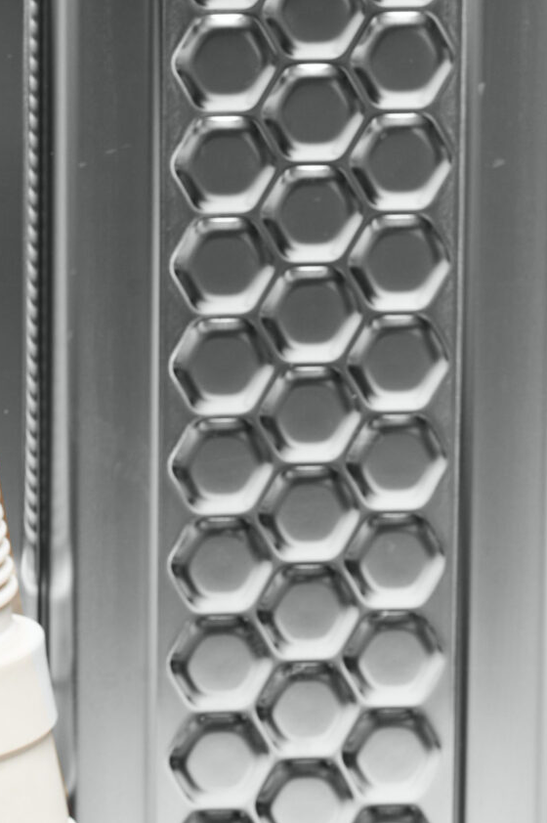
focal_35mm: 152
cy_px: -17
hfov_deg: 8.9
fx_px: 3470
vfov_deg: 13.3
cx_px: -167
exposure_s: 1/50
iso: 320
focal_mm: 50
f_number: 9
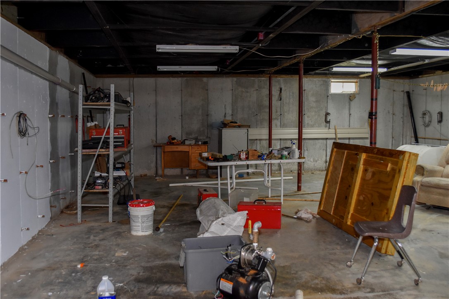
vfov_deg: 40.0
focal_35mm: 33
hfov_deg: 57.2
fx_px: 412
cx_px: 224
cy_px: 150
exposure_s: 1/60
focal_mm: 22
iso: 1400
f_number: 4
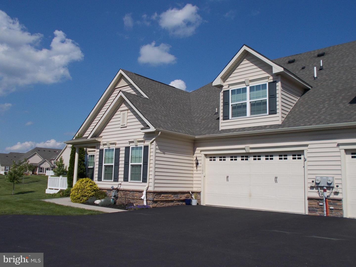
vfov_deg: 41.8
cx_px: 178
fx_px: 350
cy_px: 134
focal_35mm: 34
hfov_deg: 54.0
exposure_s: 1/320
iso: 80
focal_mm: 6
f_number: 9.2
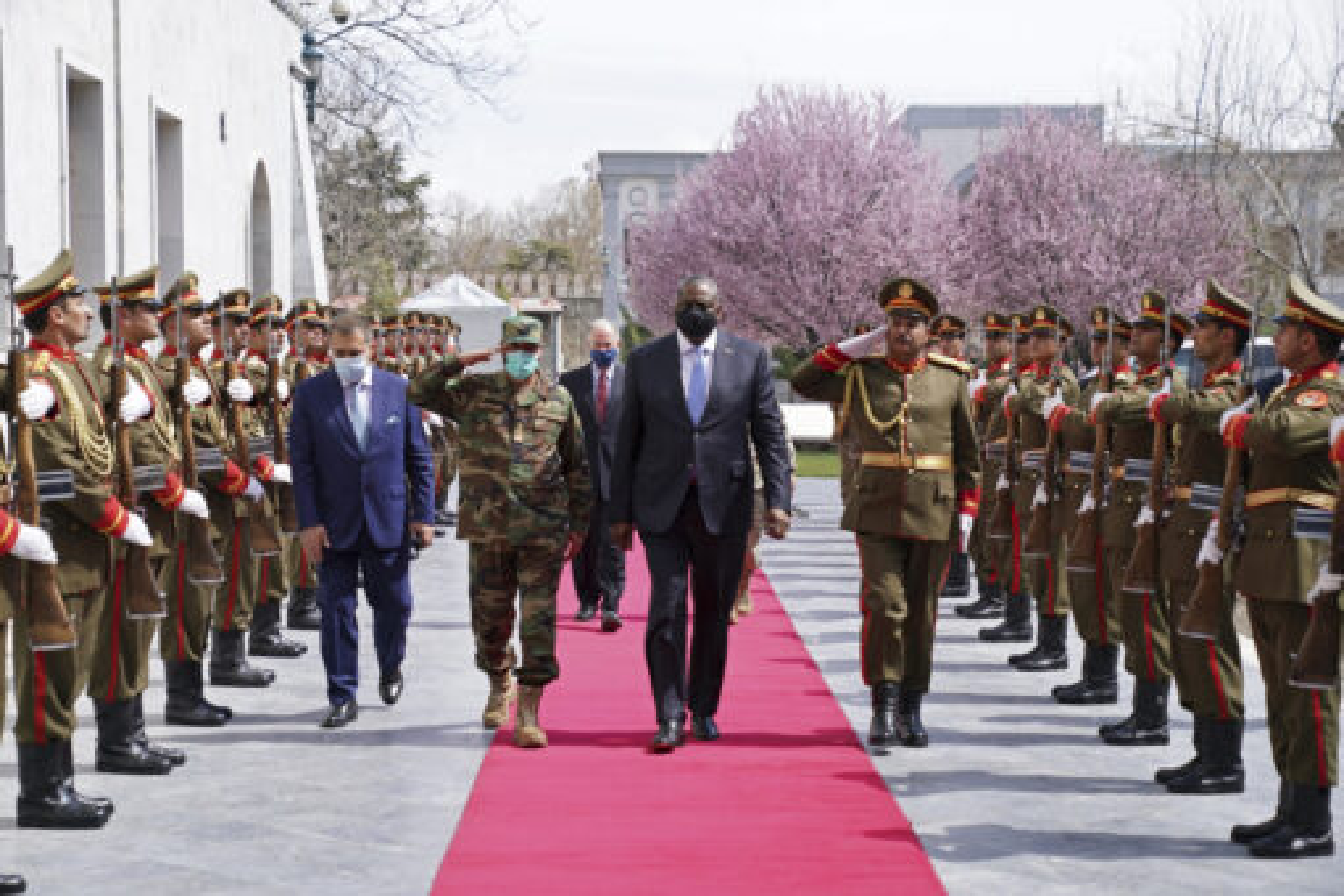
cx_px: 672
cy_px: 448
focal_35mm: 70
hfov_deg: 28.8
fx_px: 2613
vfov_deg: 19.5
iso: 500
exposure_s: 1/2500
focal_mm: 70
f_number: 4
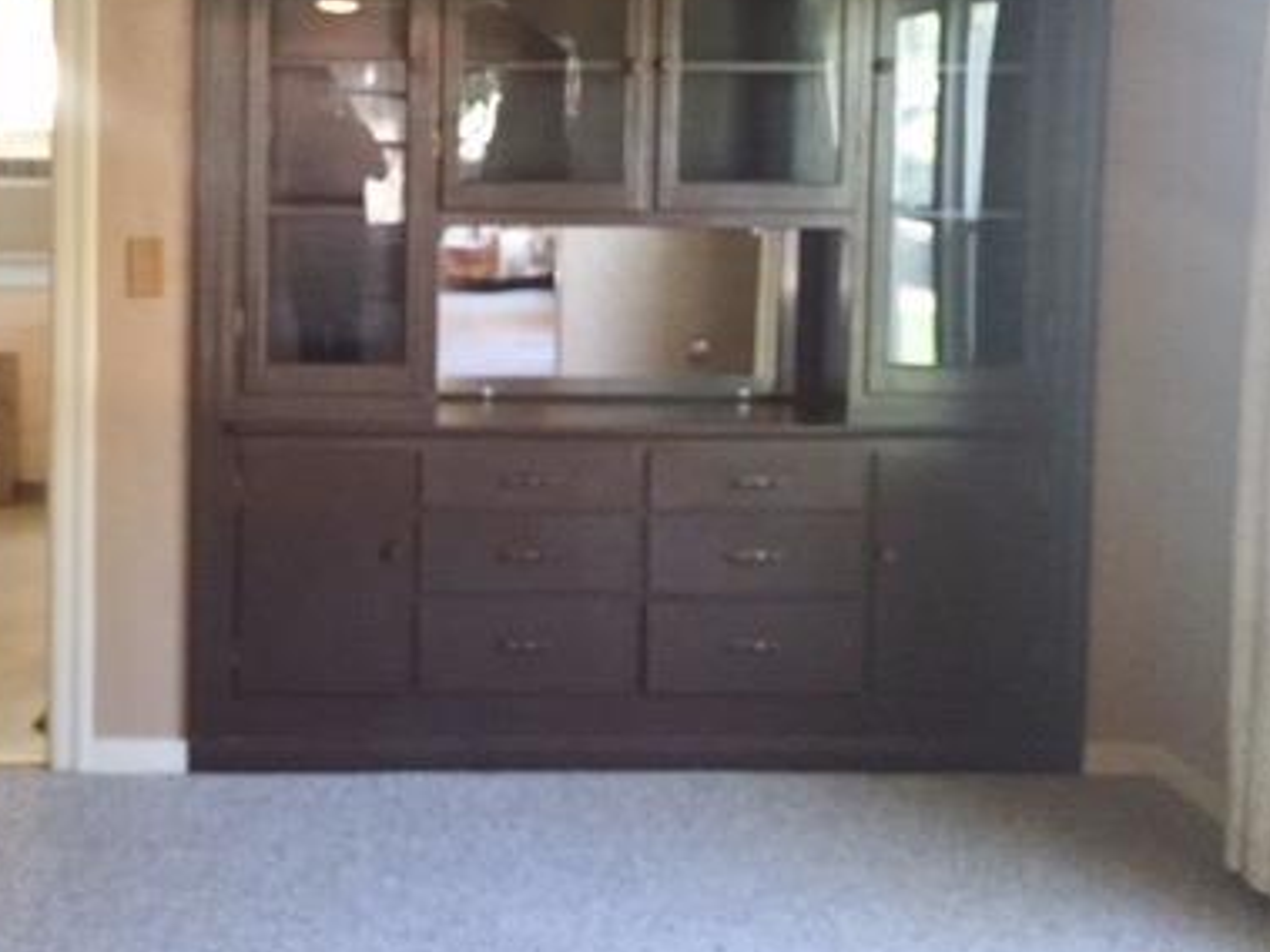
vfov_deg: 29.1
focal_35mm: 49
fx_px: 1797
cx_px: 379
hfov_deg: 38.3
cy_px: 218
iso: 250
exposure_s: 1/24
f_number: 2.2
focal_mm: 4.15
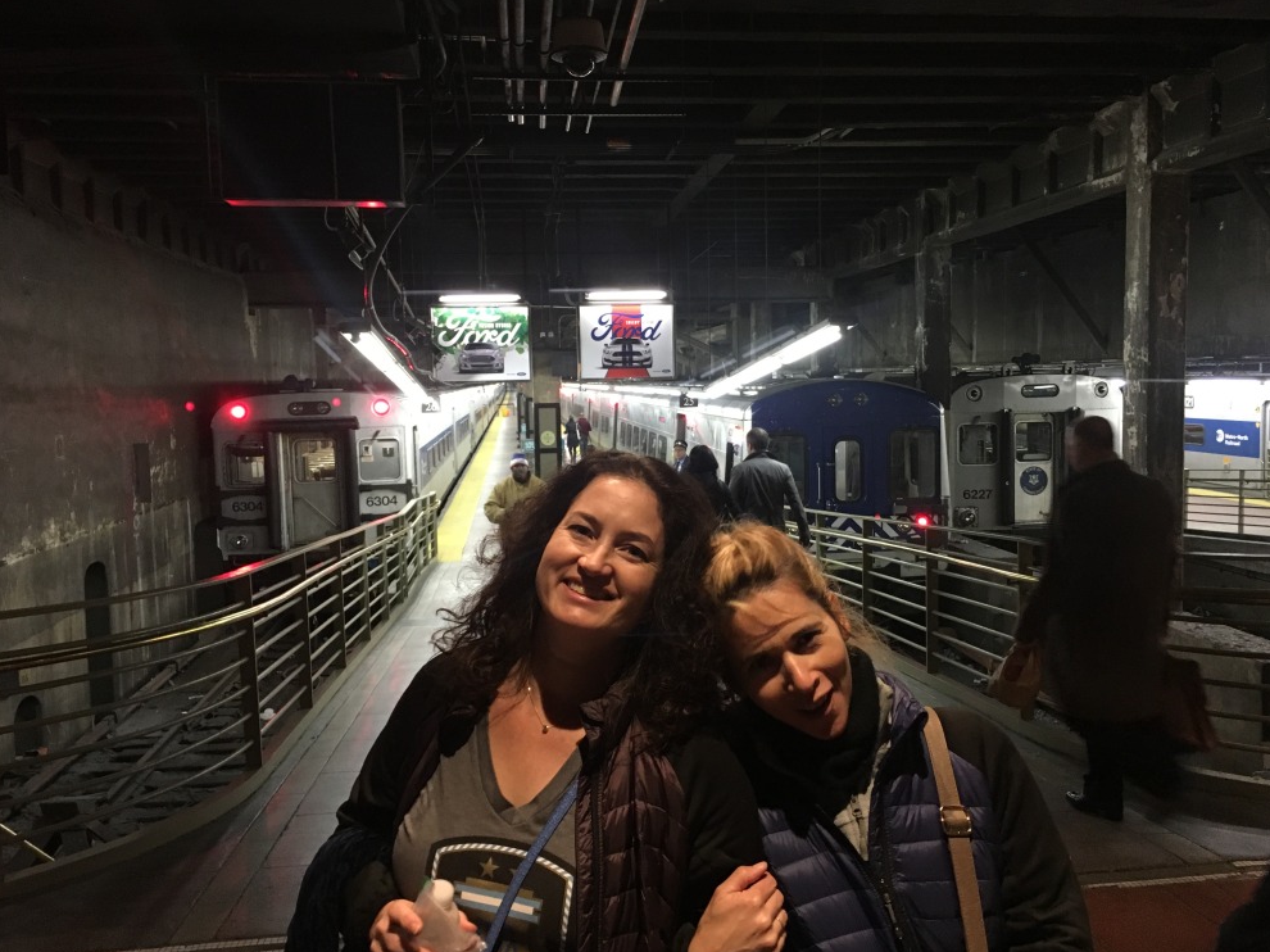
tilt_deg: -3.8
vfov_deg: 46.8
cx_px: 649
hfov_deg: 60.0
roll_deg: +2.2
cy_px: 464
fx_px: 1100
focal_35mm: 30
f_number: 2.2
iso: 200
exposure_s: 1/17
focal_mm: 4.15
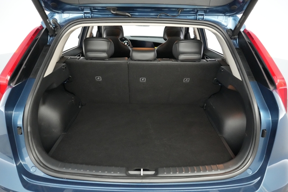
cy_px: 96
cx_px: 144
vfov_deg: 51.2
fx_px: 200
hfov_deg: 71.5
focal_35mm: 25
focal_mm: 25
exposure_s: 1/160
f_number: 2.8
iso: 10000
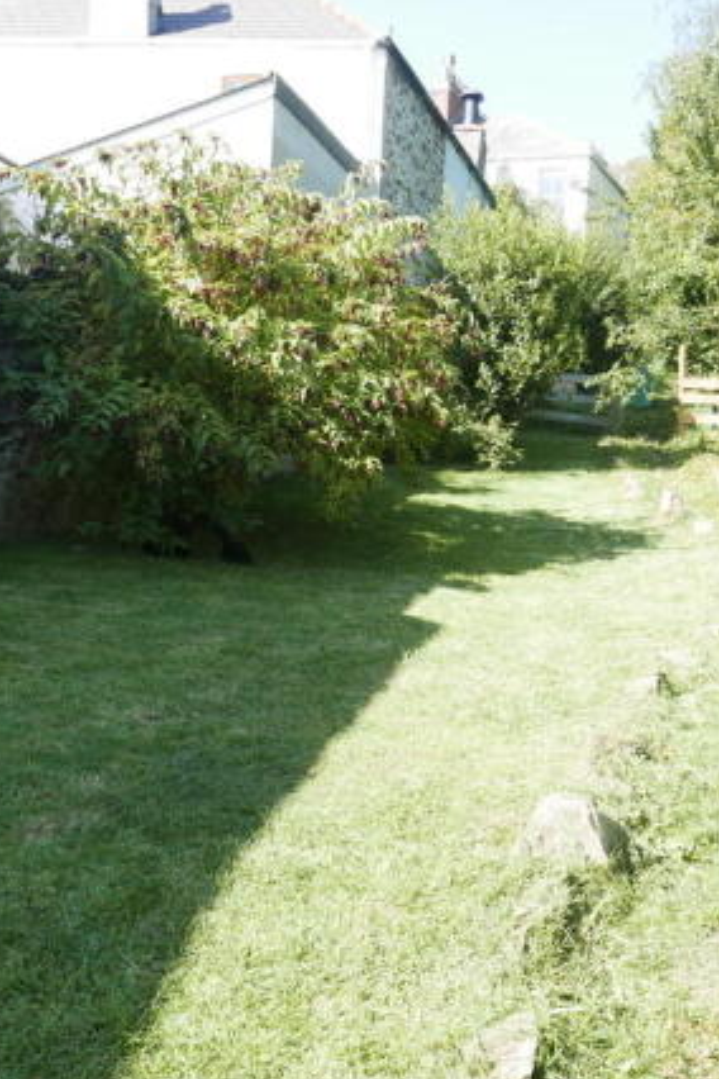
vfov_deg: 45.4
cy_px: 548
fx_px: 1288
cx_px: 503
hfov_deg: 30.9
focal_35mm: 43
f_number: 5.6
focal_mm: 12.5
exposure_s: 1/125
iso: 200
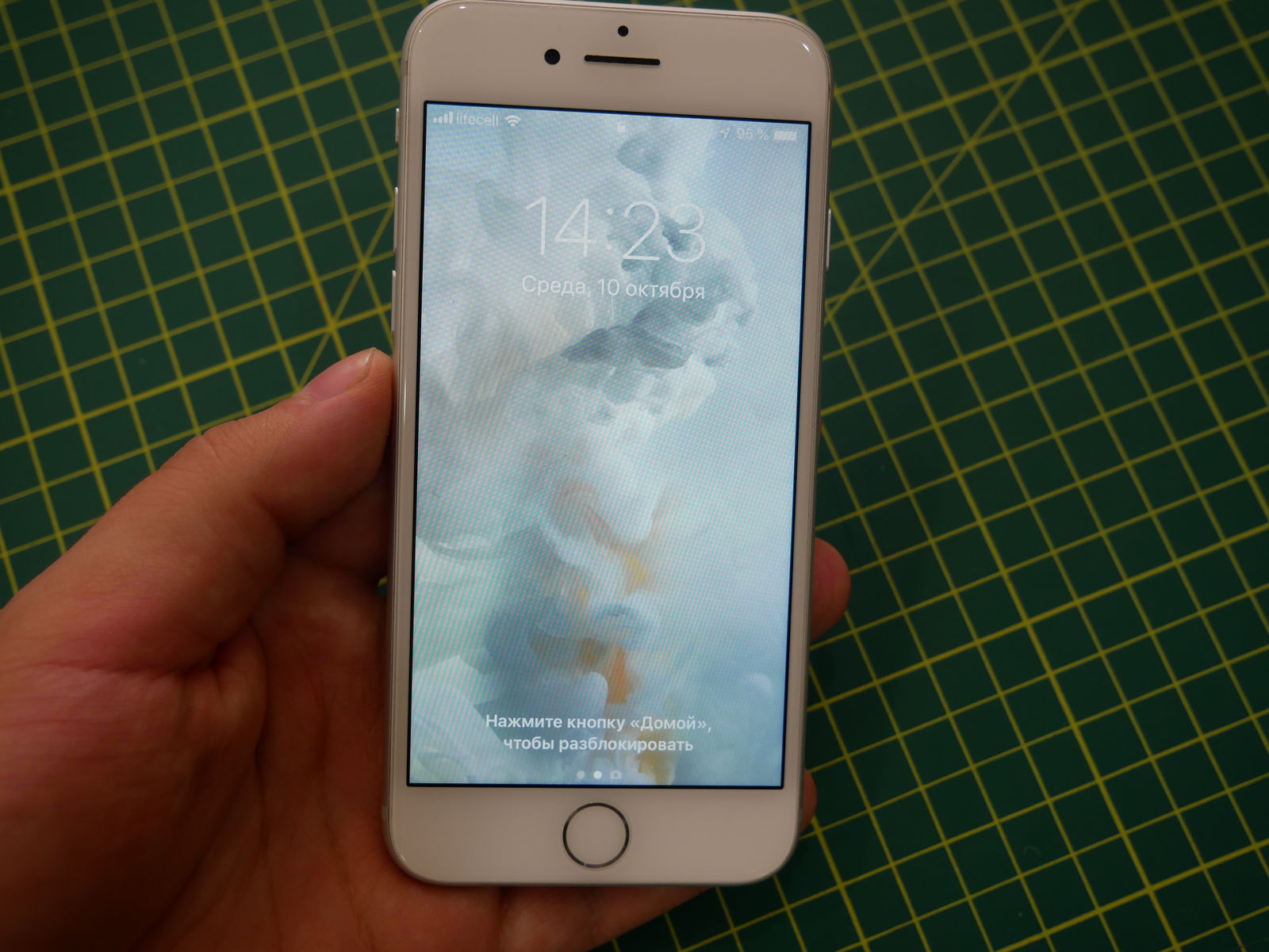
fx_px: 1467
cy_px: 476
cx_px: 634
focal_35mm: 40
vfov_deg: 36.0
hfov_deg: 46.8
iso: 400
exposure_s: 1/60
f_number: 4.1
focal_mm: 20
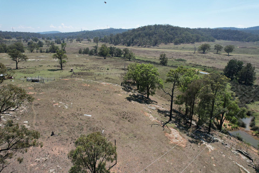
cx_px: 130
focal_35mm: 22
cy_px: 86
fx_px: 158
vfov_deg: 57.2
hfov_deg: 78.6
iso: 200
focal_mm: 8.38
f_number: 2.8
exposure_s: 1/2500
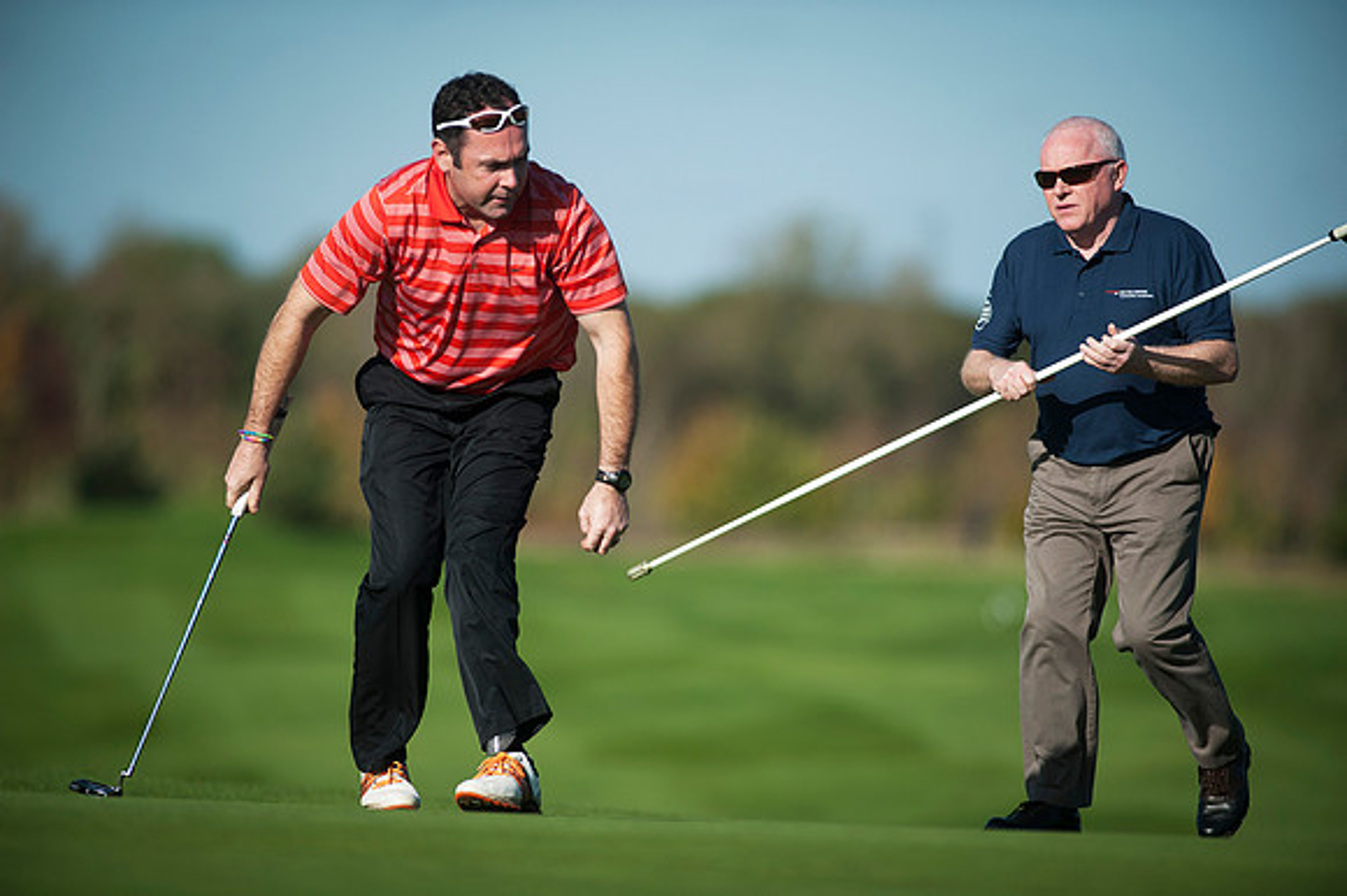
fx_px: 11218
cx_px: 674
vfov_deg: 4.6
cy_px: 448
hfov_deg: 6.9
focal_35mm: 300
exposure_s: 1/5000
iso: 400
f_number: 4
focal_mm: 300
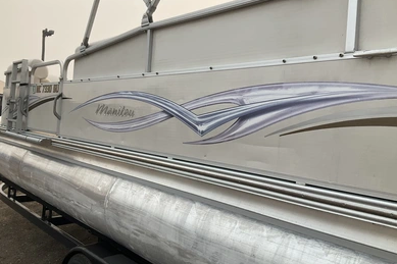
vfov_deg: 42.3
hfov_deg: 60.3
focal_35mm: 31
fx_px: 342
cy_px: 125
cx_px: 200
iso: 25
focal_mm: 3
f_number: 1.8
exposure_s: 1/1311
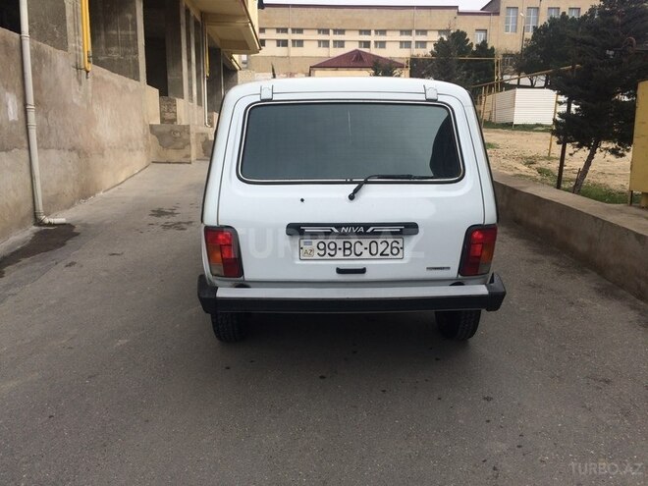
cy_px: 243
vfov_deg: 48.2
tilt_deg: -10.5
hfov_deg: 61.7
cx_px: 324
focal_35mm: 29
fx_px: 543
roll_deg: -1.2
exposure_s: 1/1953
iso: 32
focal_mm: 4.15
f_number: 2.2
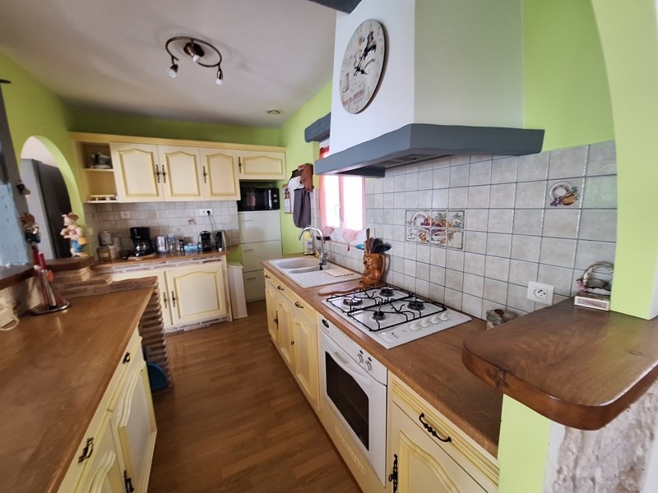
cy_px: 246
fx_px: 247
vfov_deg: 89.9
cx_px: 329
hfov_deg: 106.2
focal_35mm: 13
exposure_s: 1/25
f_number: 2.2
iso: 200
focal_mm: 1.74
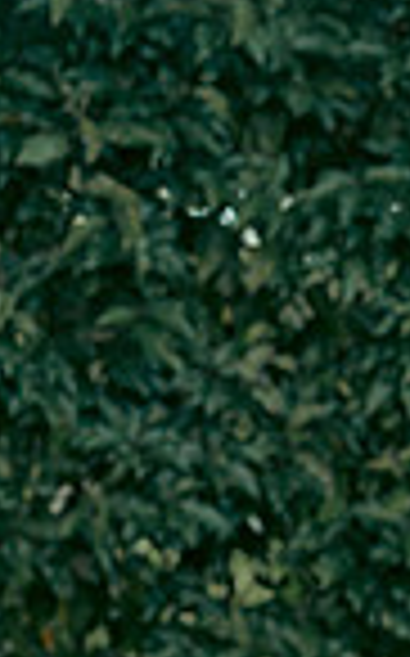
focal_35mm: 215
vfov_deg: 9.7
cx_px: 1077
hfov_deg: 5.8
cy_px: 736
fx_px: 3851
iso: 500
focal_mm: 53
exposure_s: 1/160
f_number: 5.6
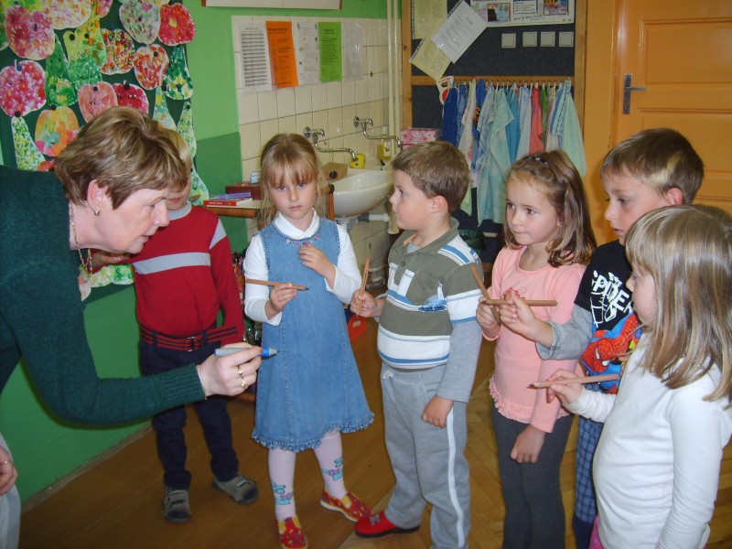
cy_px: 274
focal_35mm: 35
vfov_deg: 40.7
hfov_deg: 52.6
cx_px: 366
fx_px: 740
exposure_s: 1/45
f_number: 2.8
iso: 100
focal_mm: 5.8
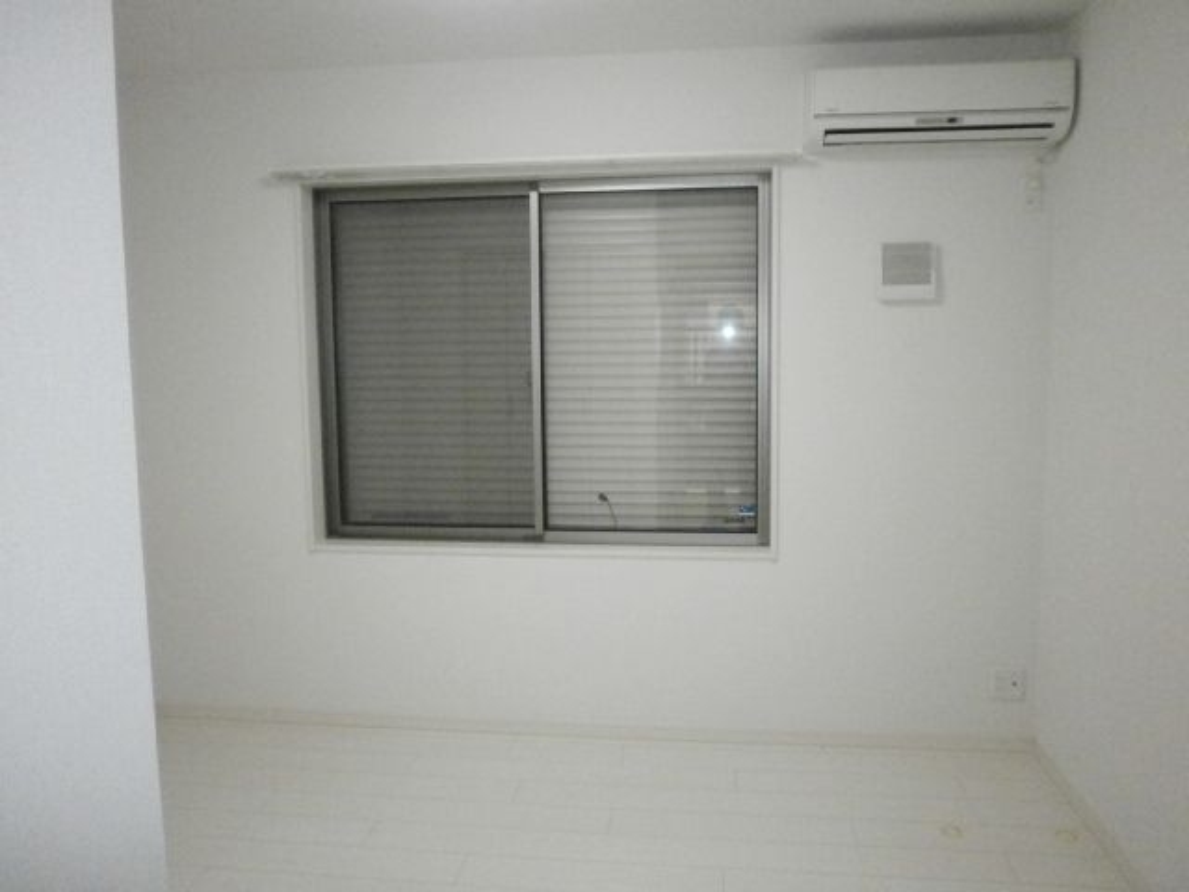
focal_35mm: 27
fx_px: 927
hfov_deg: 65.3
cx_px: 594
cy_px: 446
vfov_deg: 51.4
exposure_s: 1/250
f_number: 2.9
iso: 800
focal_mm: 4.8
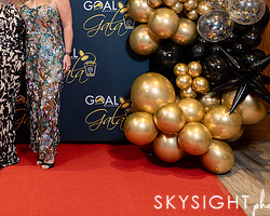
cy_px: 11
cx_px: 17
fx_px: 519
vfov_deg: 22.8
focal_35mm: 65
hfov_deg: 27.9
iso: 1000
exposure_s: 1/200
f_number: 3.2
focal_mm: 28
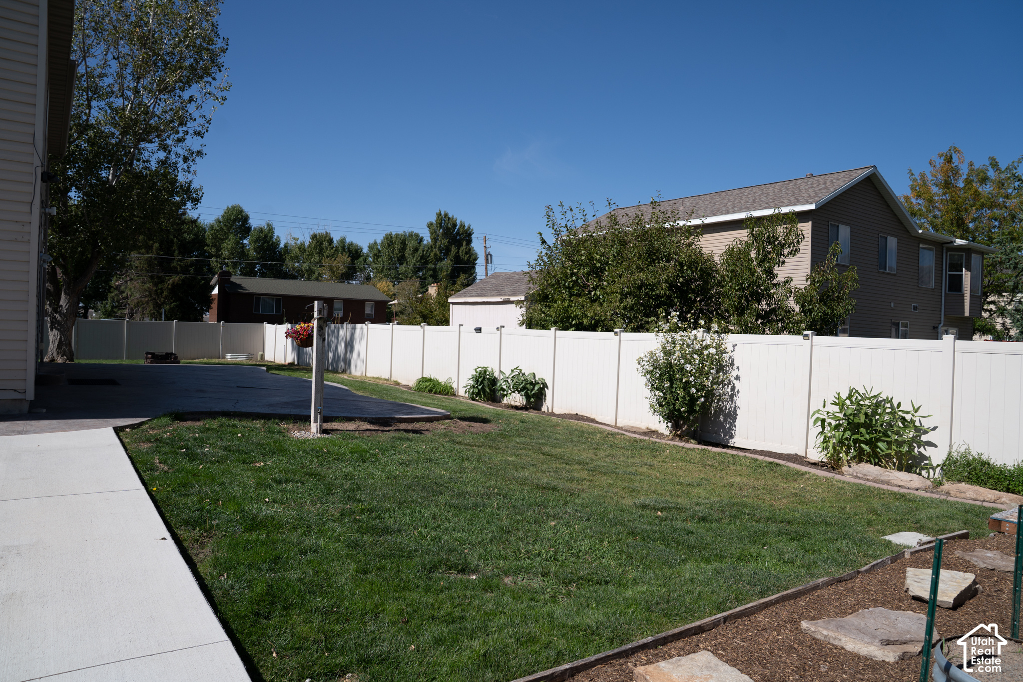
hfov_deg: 73.7
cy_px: 341
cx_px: 512
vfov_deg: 53.1
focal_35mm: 24
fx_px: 682
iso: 100
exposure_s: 1/1000
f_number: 5
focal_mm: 24
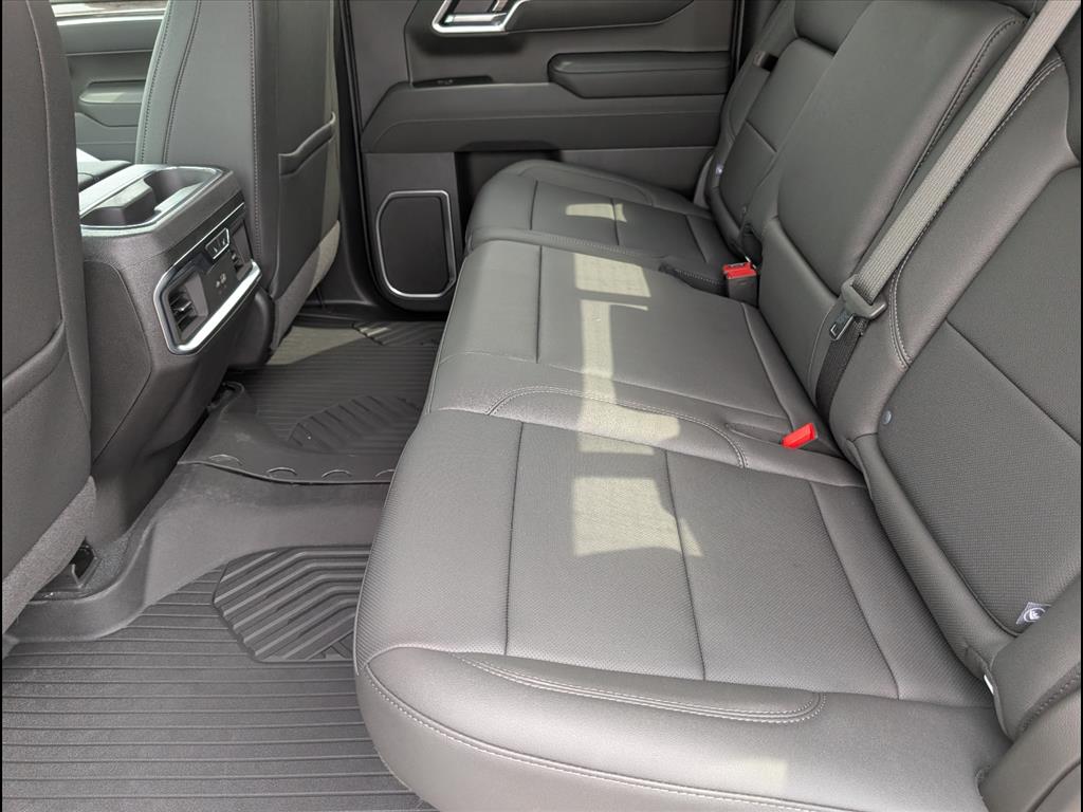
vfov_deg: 56.8
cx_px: 542
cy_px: 406
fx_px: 751
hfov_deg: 71.6
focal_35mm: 24
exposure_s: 1/667
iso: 393
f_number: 1.68
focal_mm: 6.9
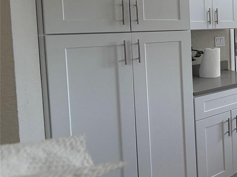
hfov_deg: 40.5
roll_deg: +1.8
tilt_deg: -3.3
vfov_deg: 41.1
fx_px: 226
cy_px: 35
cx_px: 279
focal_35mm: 33
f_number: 2.2
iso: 80
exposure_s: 1/120
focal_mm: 2.22
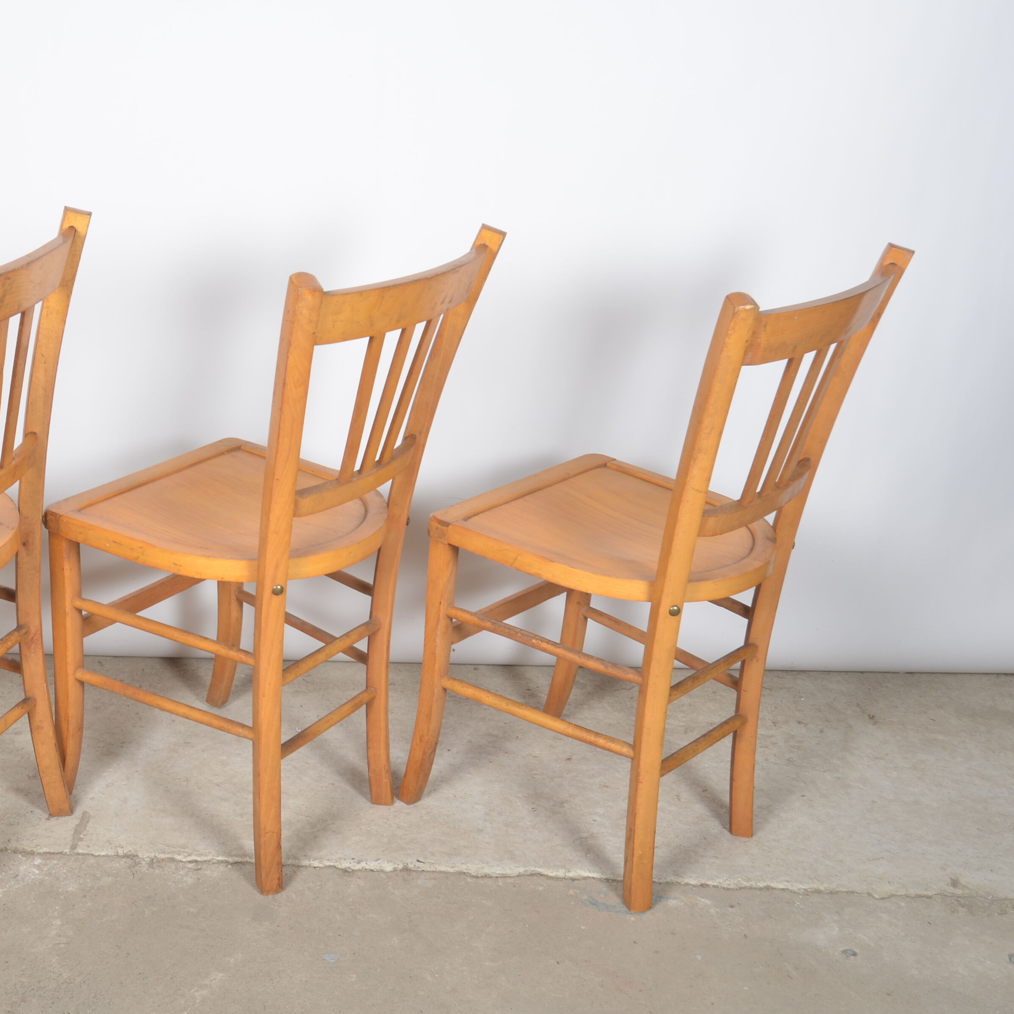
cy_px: 513
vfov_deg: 36.1
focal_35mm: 47
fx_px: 1558
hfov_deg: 35.4
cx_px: 281
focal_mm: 24
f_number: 11
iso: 100
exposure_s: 1/125
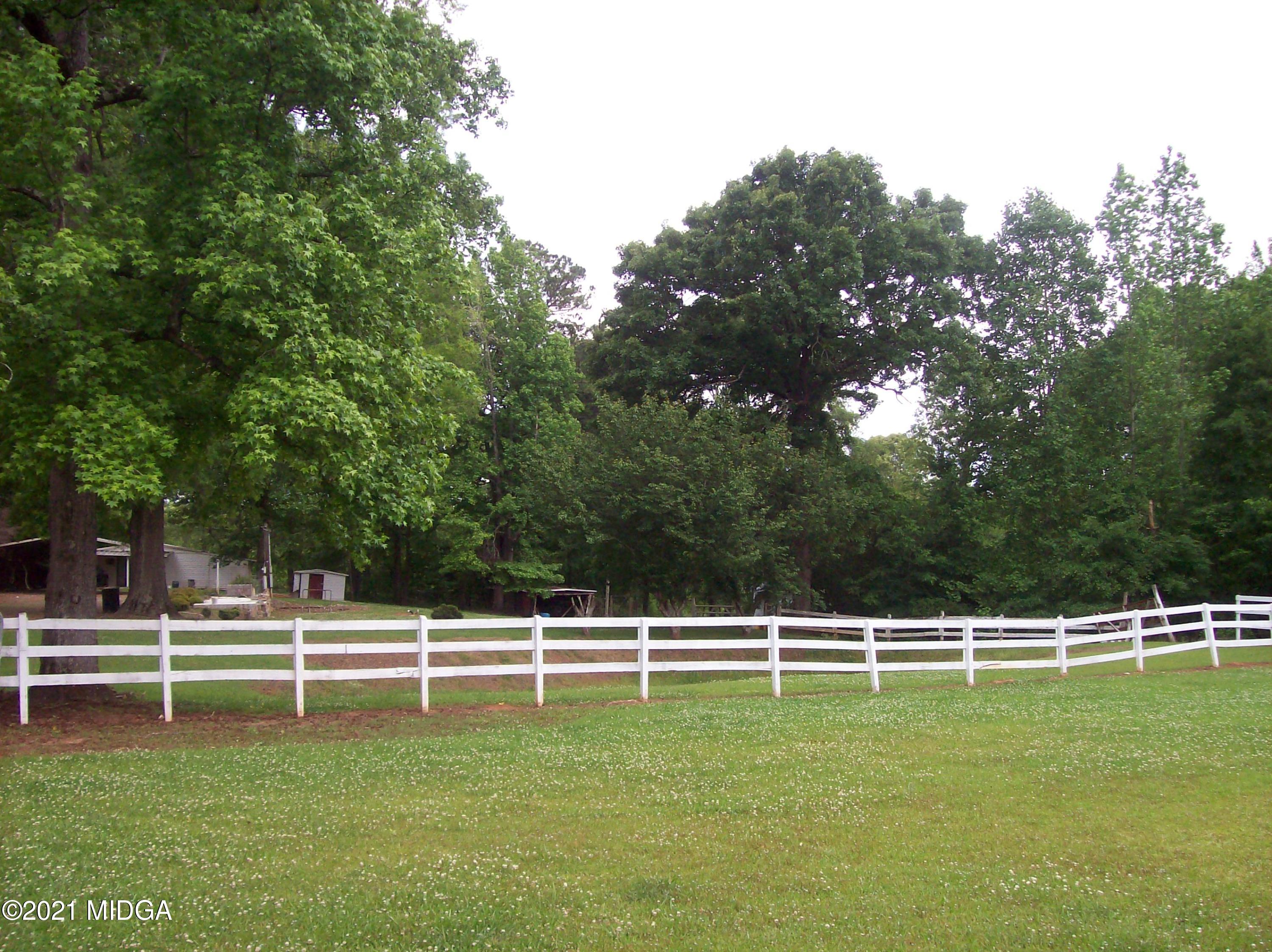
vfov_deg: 39.6
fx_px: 1322
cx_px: 636
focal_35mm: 36
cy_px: 476
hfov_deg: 51.4
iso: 80
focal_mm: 6
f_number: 2.7
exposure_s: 1/617
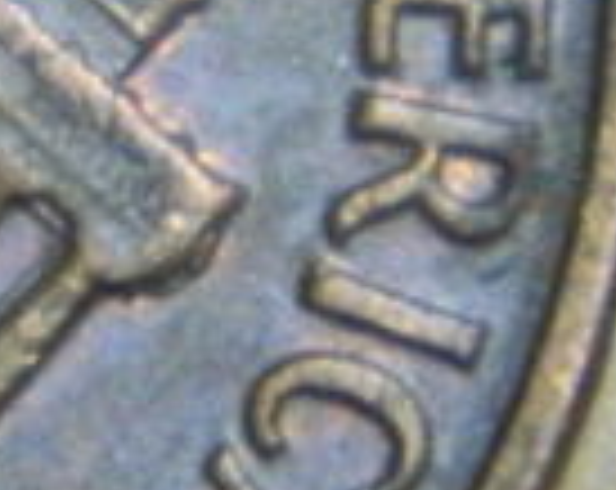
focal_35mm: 632
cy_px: -196
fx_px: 11498
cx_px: -346
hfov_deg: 3.1
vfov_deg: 2.4
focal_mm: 31.8
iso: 400
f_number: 5.1
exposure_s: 1/50
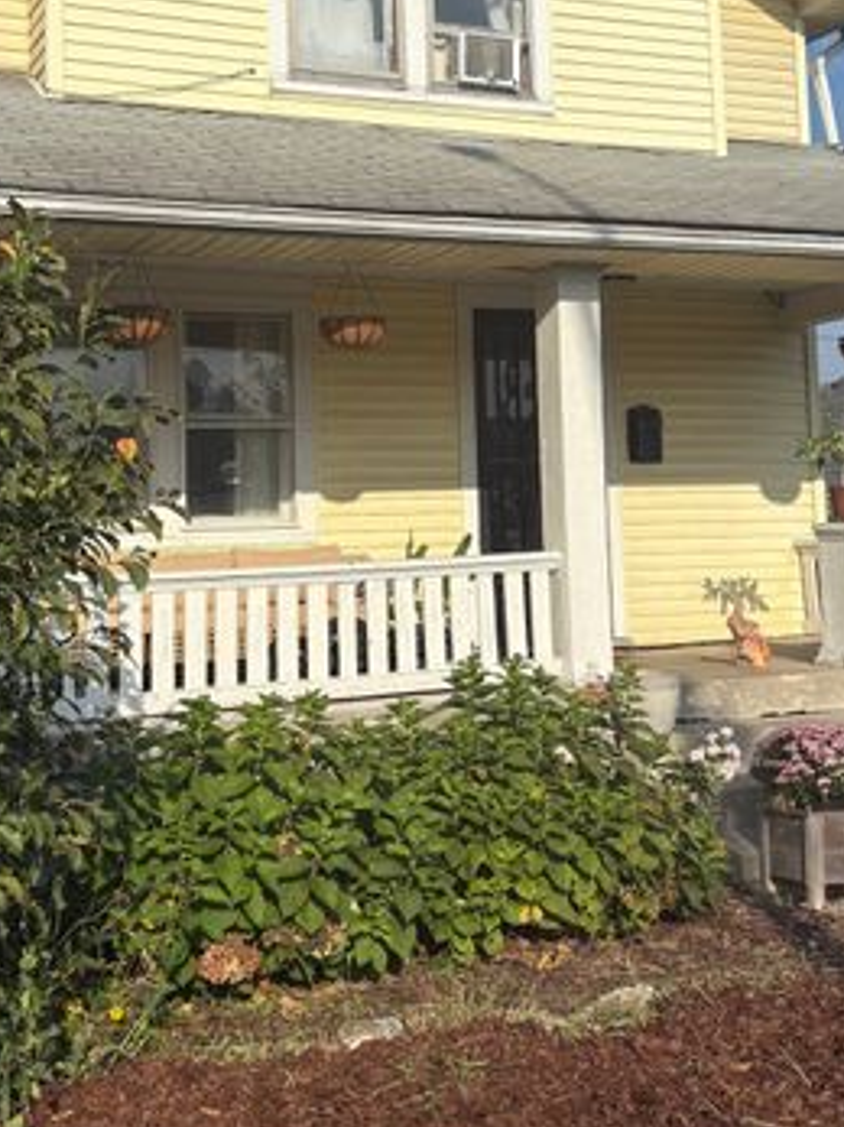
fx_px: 1626
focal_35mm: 50
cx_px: 396
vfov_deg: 37.8
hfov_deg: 29.1
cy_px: 378
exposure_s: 1/5814
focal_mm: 5.96
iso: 50
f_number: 1.6
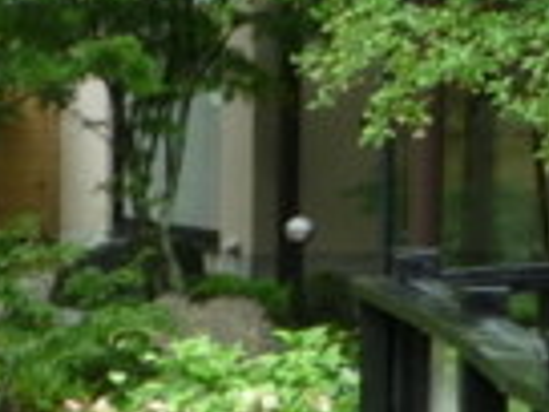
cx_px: 234
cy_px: 343
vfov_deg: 8.4
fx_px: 2807
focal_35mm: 177
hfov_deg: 11.2
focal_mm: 5.2
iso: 100
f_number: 3.3
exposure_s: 1/50
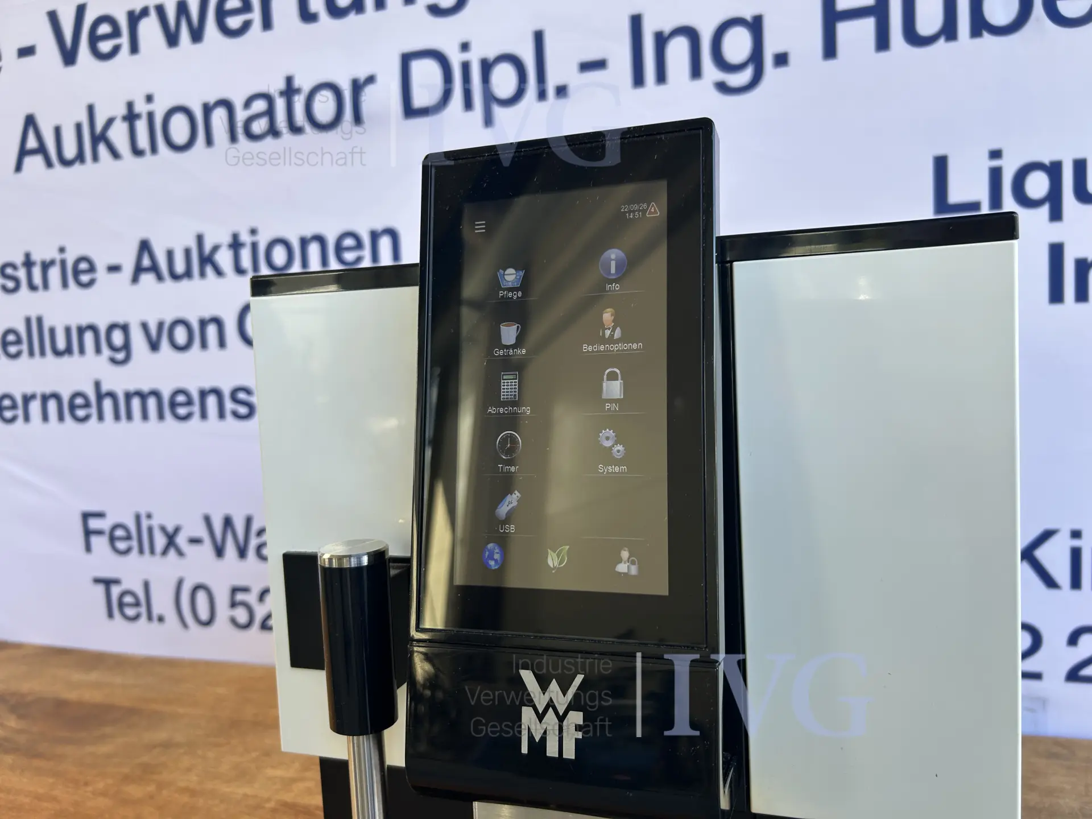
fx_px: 820
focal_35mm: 26
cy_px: 410
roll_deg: +2.6
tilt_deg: -3.8
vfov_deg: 53.1
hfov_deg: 67.3
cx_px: 546
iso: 40
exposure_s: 1/164
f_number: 1.5
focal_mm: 5.7
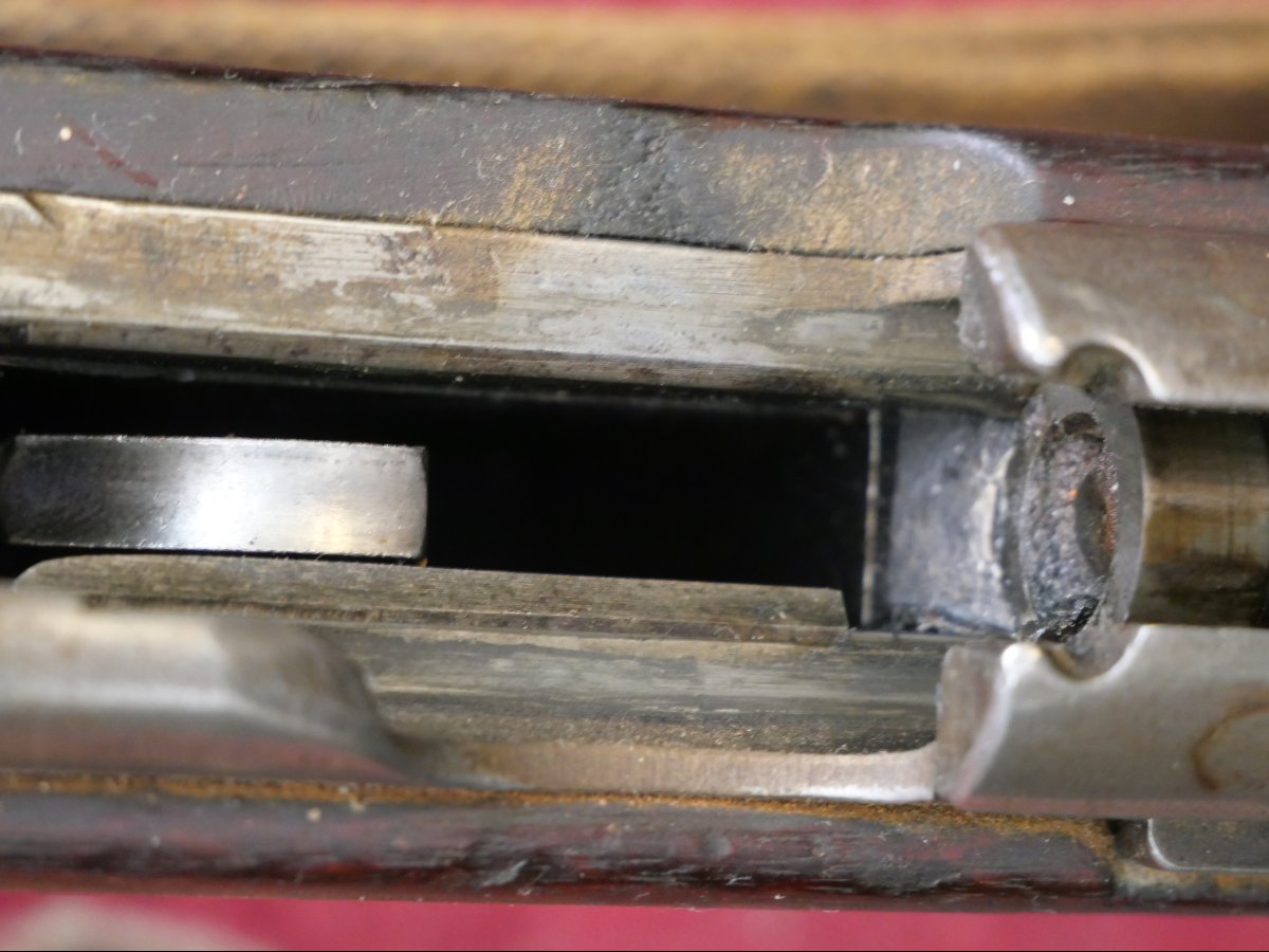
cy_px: 476
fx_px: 3446
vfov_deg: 15.7
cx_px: 634
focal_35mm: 94
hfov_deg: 20.9
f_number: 5.6
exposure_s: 1/30
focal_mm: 47
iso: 3200
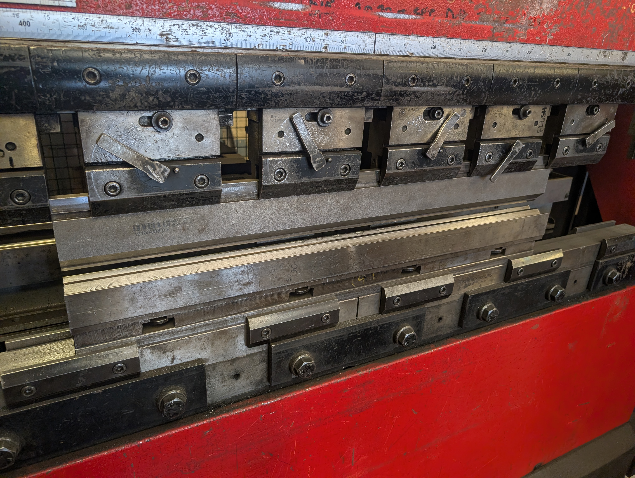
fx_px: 441
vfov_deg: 56.9
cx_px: 318
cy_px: 239
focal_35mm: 24
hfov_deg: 71.5
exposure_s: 1/84.2
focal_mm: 6.9
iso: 19
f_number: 1.68
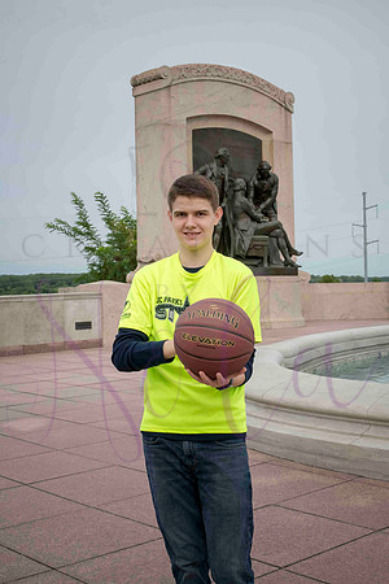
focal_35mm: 50
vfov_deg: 39.6
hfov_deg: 27.0
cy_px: 292
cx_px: 194
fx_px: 810
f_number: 14
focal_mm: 50
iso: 640
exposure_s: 1/400
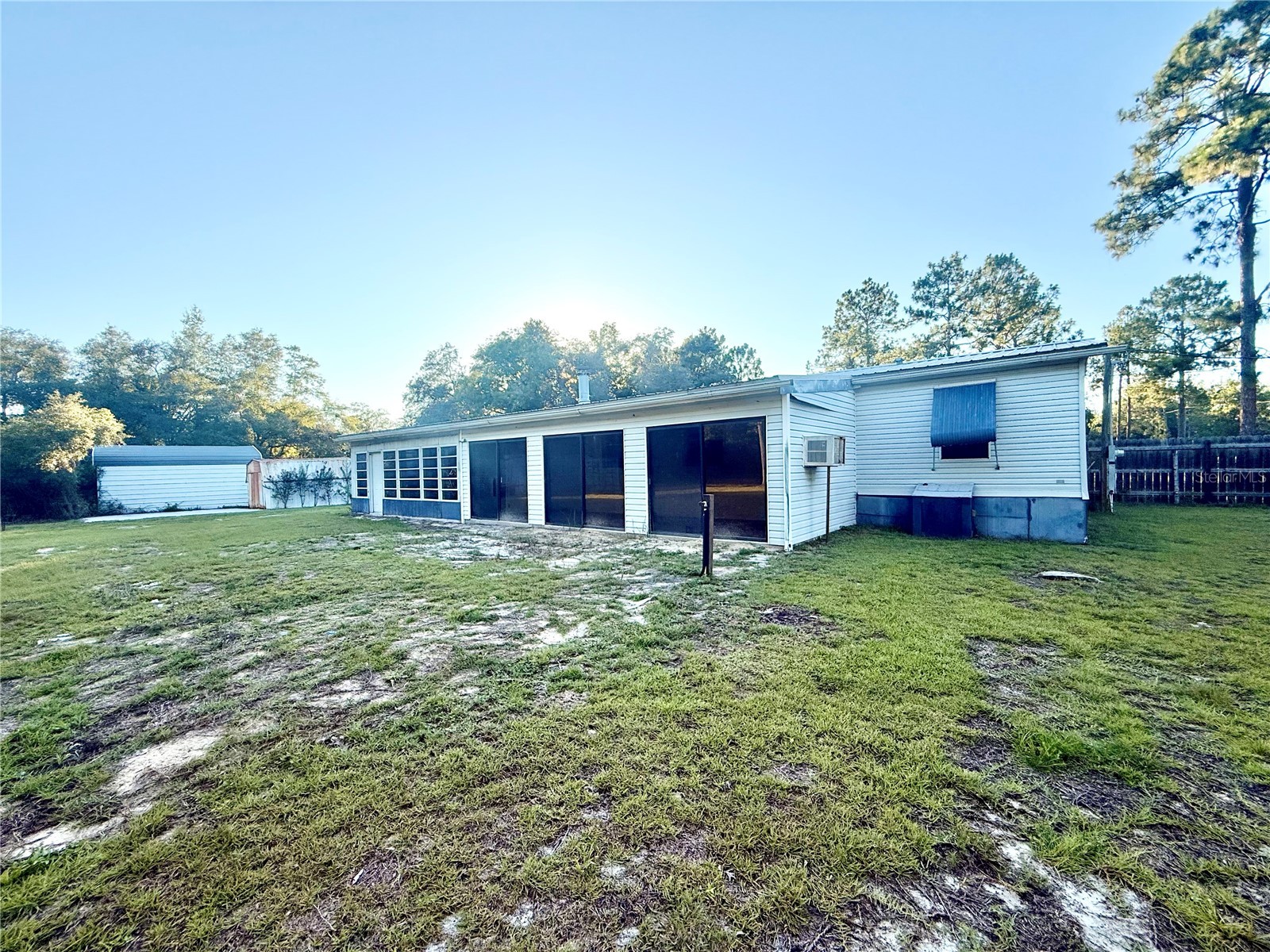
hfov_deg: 102.1
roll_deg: +1.2
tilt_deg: -0.4
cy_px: 476
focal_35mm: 14
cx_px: 635
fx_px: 514
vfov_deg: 85.7
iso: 64
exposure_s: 1/709
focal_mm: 2.22
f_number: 2.2
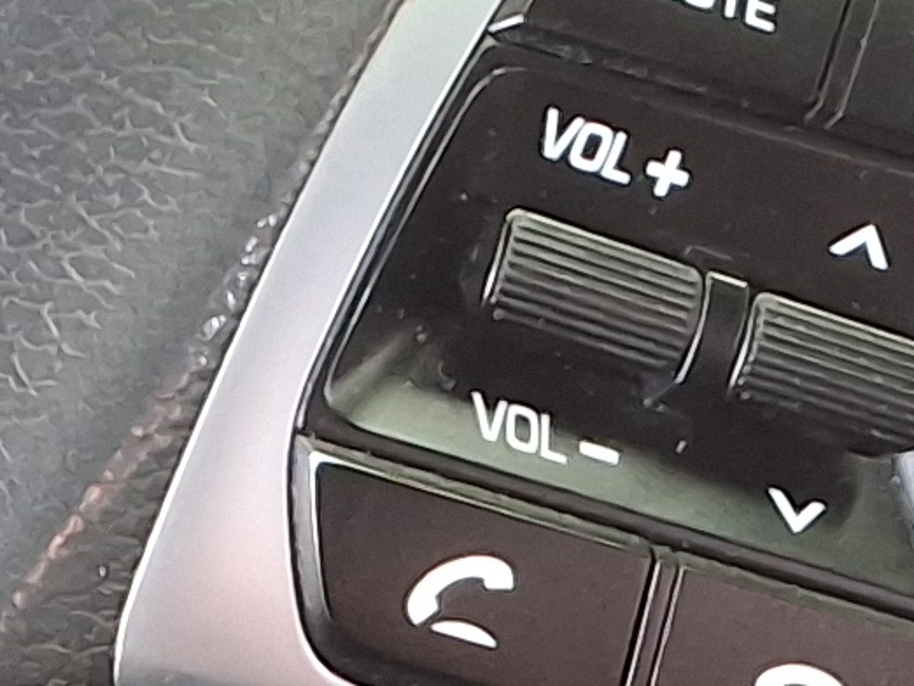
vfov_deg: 8.4
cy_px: 884
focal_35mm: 175
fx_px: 4623
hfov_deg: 11.3
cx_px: 702
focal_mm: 2.91
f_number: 1.9
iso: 100
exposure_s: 1/40
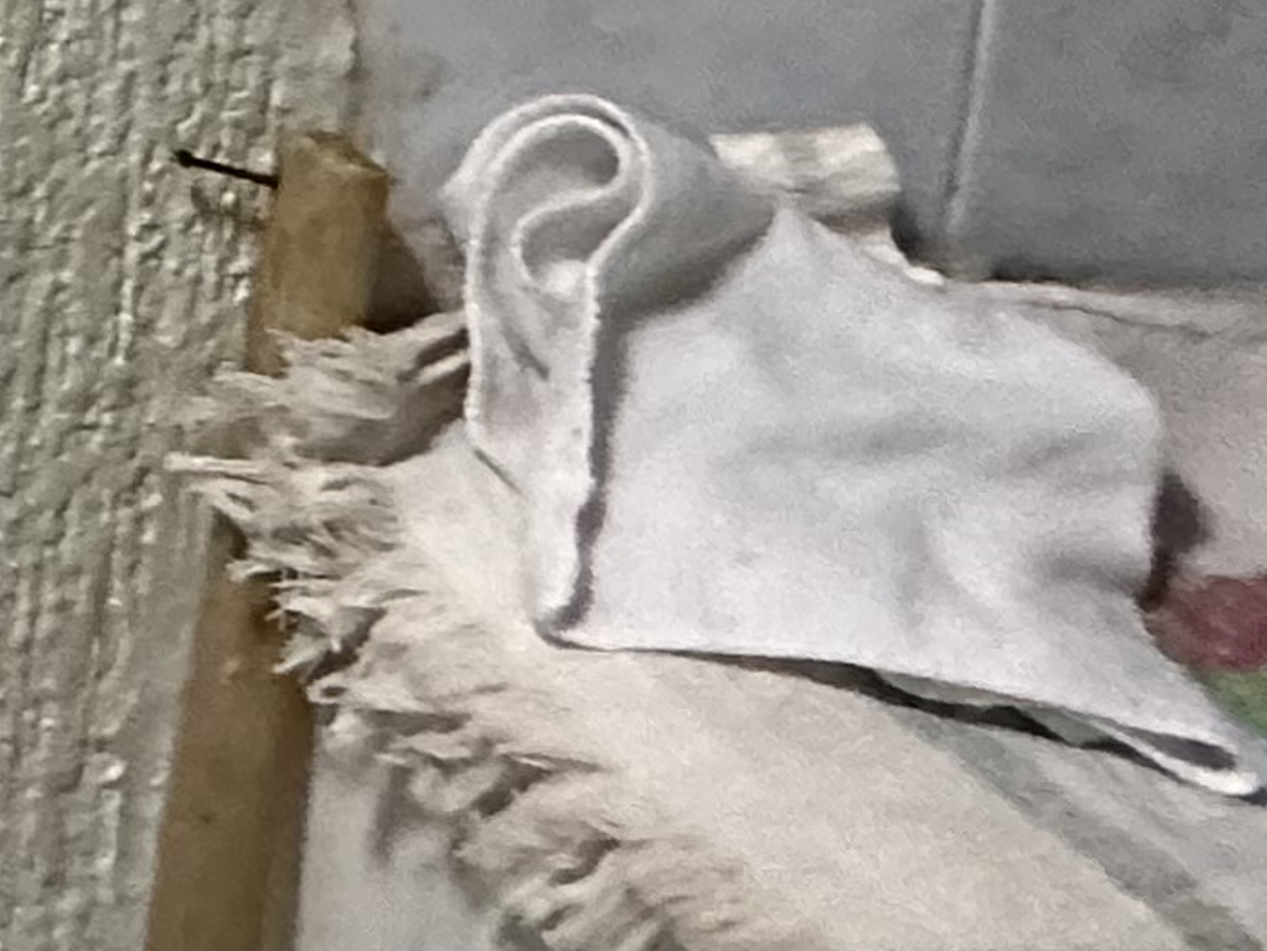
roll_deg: +0.1
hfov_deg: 13.7
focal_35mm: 81
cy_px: -1226
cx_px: -2020
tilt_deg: -8.7
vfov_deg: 13.8
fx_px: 2965
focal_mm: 2.22
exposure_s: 1/60
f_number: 2.2
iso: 640
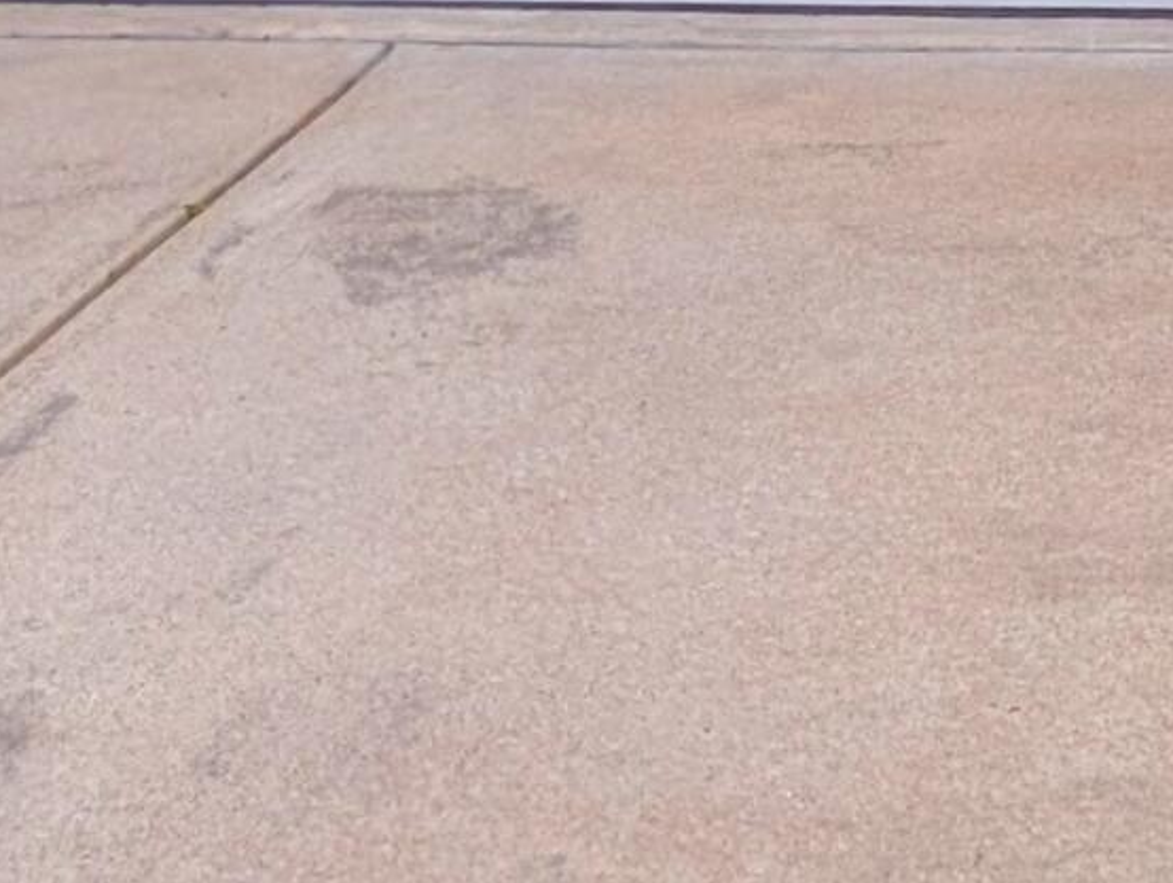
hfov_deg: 26.2
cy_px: -1061
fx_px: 2205
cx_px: 1440
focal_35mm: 65
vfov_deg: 15.7
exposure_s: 1/2252
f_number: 1.7
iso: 54
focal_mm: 2.02
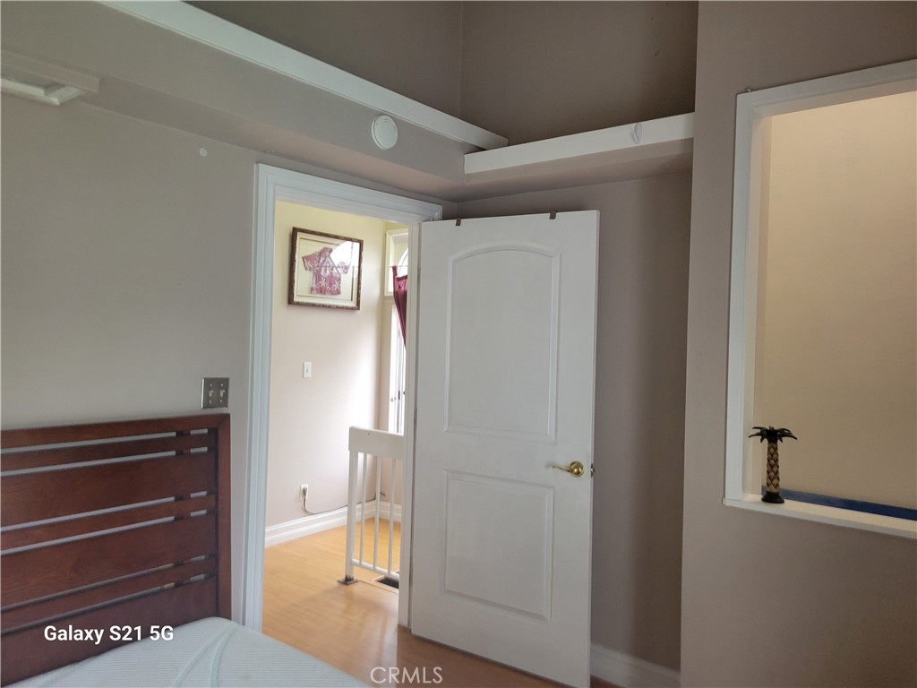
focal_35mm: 26
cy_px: 344
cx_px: 458
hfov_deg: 67.3
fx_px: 689
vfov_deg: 53.1
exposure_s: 1/60
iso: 200
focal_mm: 5.4
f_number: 1.8
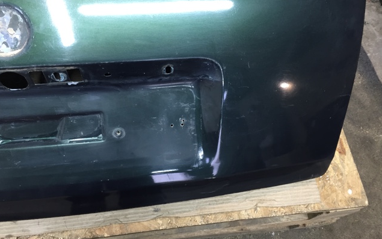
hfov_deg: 61.2
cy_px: 105
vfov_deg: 40.5
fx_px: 323
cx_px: 190
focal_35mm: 31
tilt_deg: -63.0
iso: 125
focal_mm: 4.15
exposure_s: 1/33
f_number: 2.2
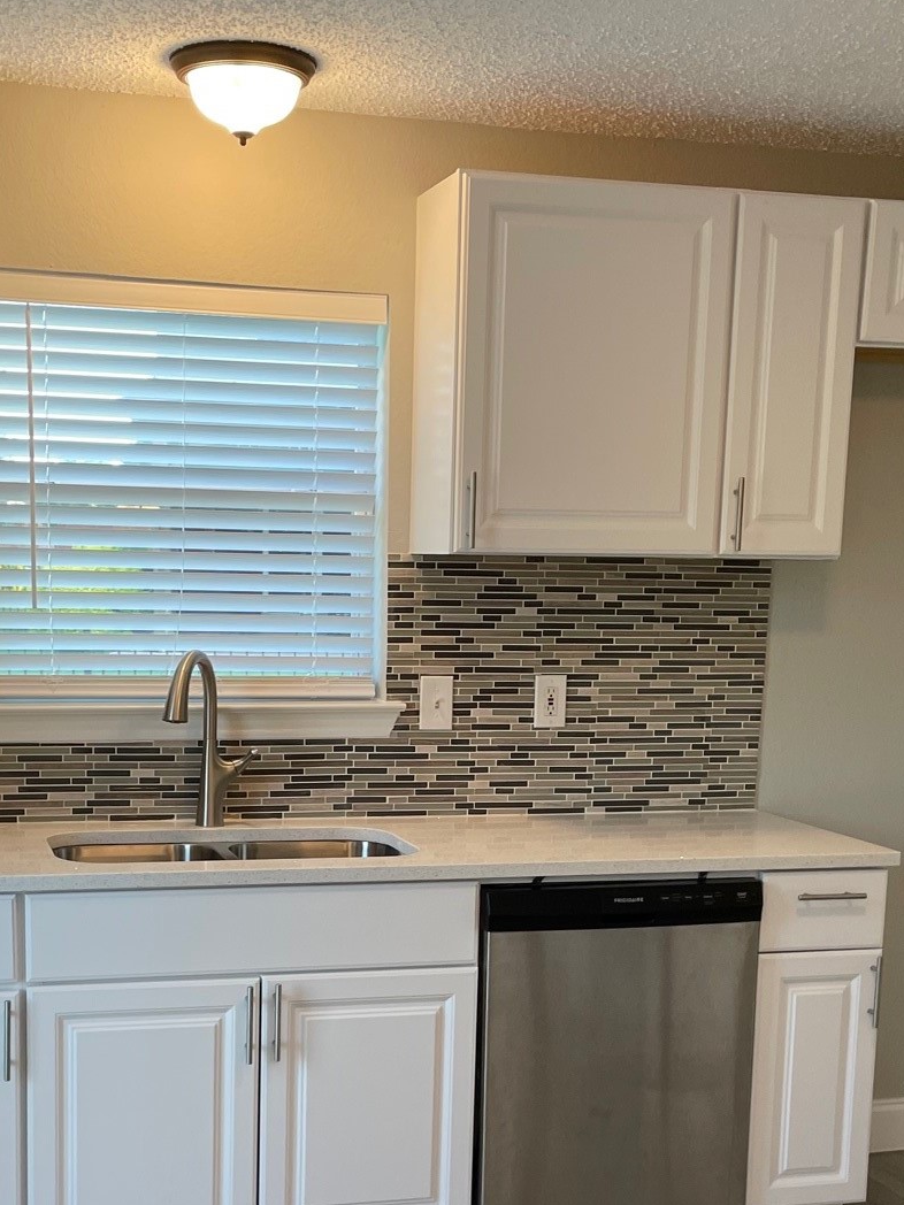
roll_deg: +0.0
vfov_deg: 37.4
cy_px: 877
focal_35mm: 50
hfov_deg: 29.0
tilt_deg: -10.8
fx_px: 1741
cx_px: 352
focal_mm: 4.2
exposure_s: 1/120
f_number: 1.6
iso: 100
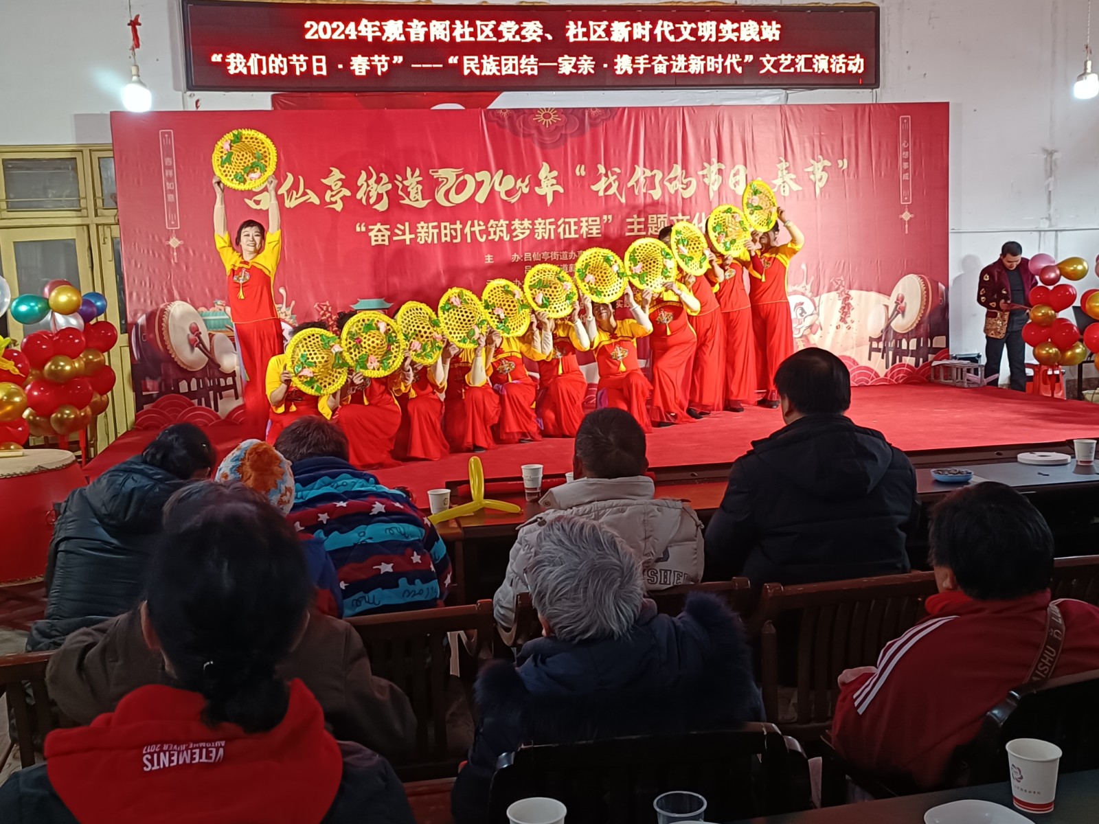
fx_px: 1175
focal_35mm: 37
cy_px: 412
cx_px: 550
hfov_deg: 50.1
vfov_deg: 38.7
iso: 679
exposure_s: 1/50
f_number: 1.9
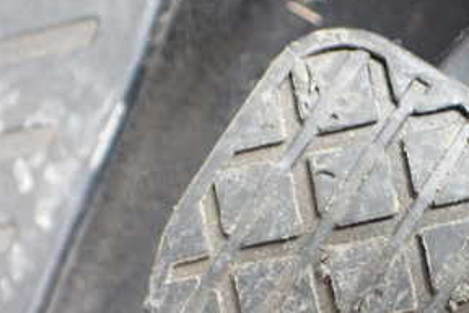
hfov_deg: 30.2
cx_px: 378
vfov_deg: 20.4
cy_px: 290
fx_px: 847
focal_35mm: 65
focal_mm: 5.4
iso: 800
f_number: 2.3
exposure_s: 1/40
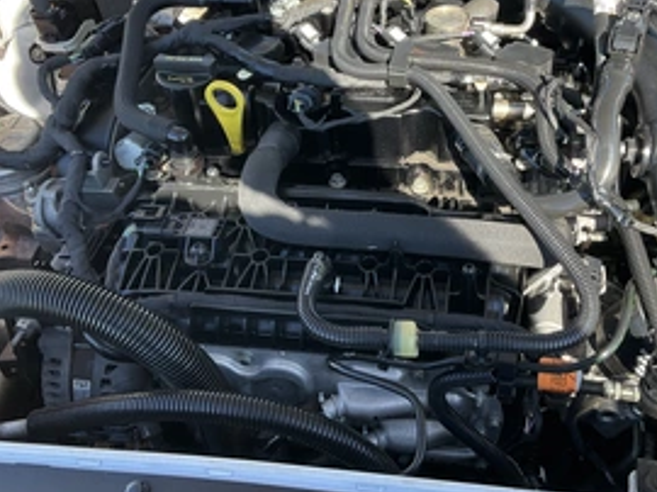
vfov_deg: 33.3
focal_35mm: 43
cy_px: 168
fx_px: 815
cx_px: 406
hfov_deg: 43.6
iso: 25
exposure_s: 1/200
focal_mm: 3
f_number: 1.8
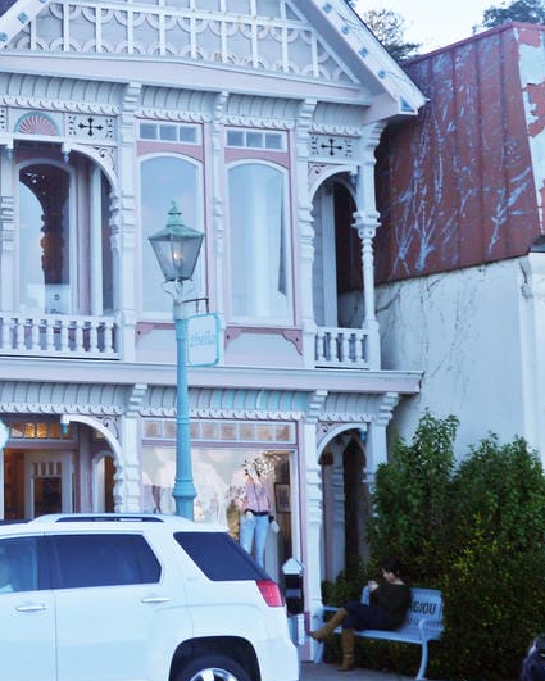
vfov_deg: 19.7
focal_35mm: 97
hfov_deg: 15.1
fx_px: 1955
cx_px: -165
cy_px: 219
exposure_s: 1/160
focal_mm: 22
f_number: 6.3
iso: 160
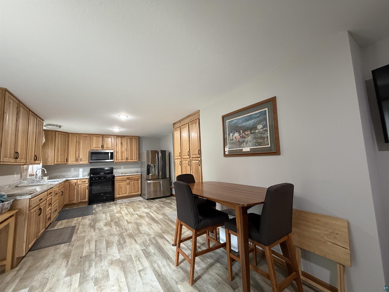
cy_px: 146
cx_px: 194
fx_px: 157
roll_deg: +2.3
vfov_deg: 85.7
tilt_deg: +6.9
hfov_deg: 102.1
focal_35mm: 14
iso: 400
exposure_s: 1/60
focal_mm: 2.22
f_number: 2.2
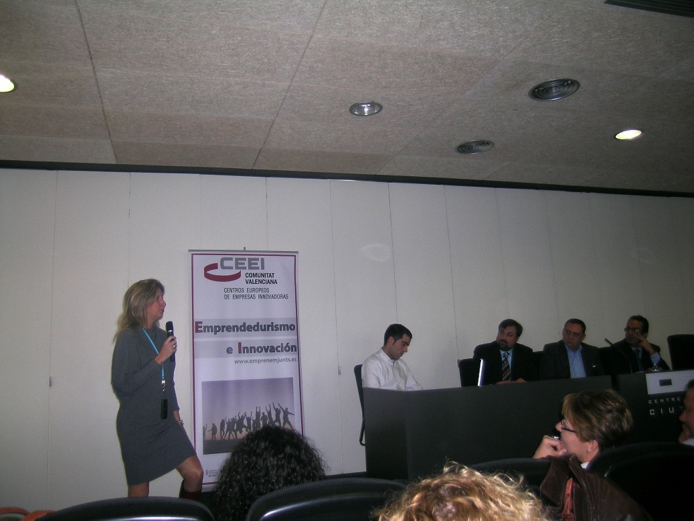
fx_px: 561
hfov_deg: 63.4
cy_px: 260
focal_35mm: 28
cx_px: 347
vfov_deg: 49.8
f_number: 2.8
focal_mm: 5.8
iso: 50
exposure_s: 1/60.1
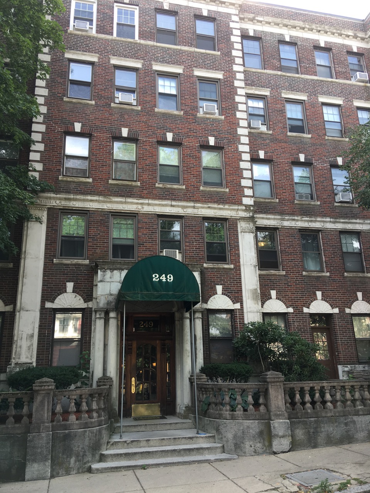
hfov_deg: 48.2
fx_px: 413
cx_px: 185
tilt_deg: +18.1
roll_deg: +1.0
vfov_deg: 61.7
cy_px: 246
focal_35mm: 29
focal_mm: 4.15
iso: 25
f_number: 2.2
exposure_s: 1/141
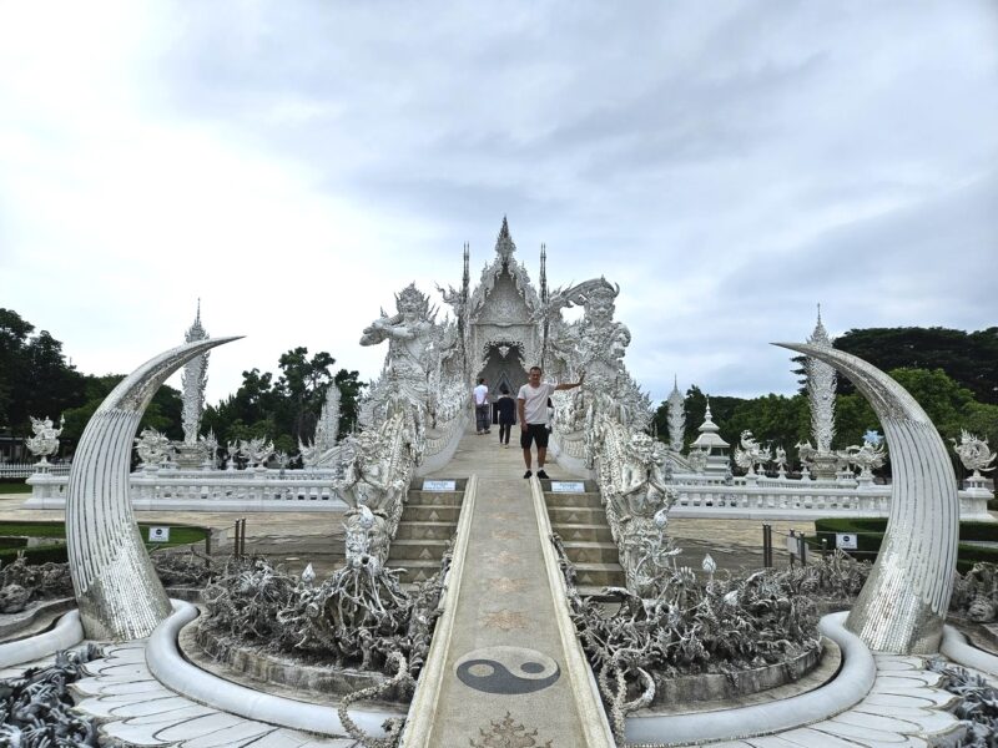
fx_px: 663
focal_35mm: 23
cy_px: 374
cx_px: 499
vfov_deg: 58.9
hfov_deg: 73.9
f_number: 1.8
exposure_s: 1/957
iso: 25
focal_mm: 5.4
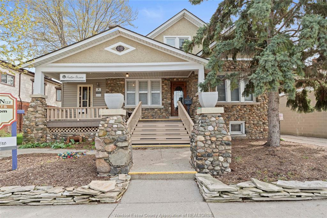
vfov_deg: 62.4
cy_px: 109
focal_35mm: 20
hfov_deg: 84.6
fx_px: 180
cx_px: 164
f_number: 9
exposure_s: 1/100
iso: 640
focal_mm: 19.8
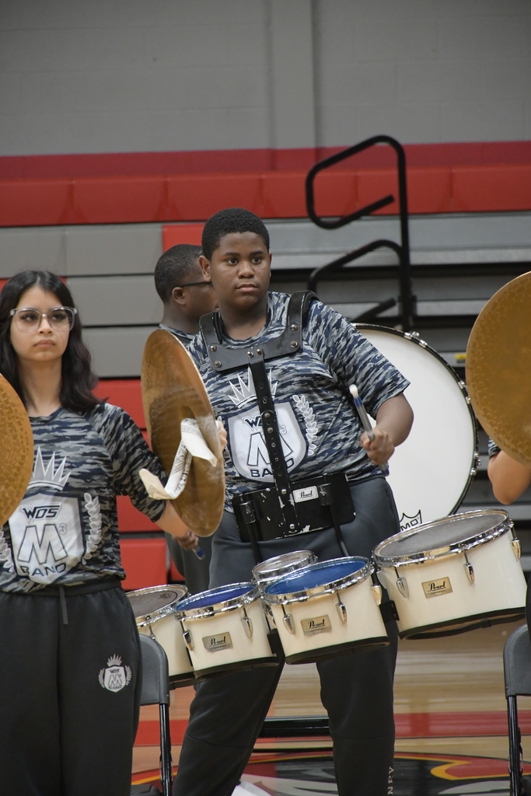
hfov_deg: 6.5
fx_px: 4644
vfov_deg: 9.8
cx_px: 266
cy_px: 398
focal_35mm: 210
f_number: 5.6
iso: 2800
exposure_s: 1/250
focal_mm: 140
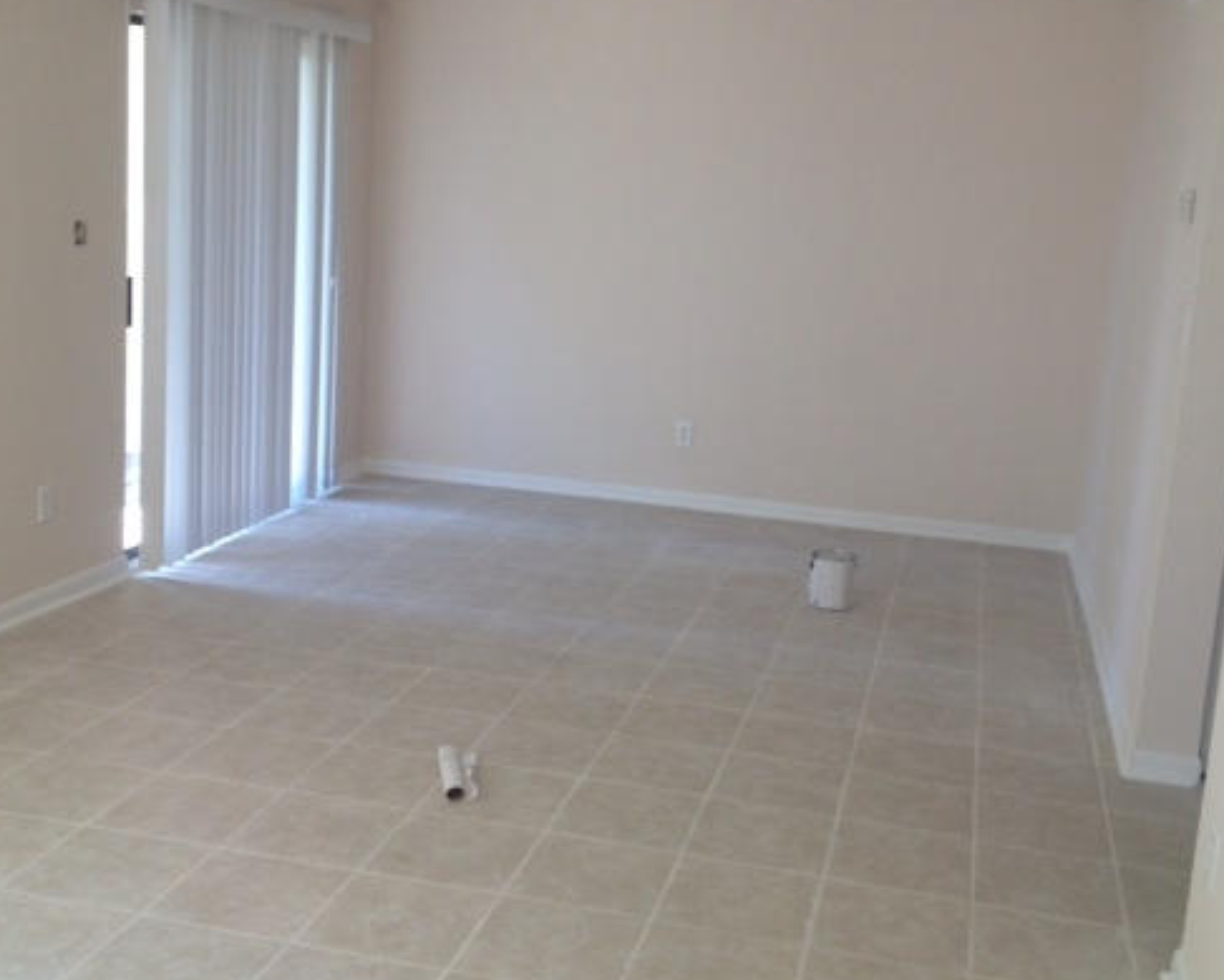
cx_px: 652
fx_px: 1630
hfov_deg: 41.1
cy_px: 446
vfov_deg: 33.4
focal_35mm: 45
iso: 64
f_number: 2.4
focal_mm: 4.28
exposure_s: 1/40
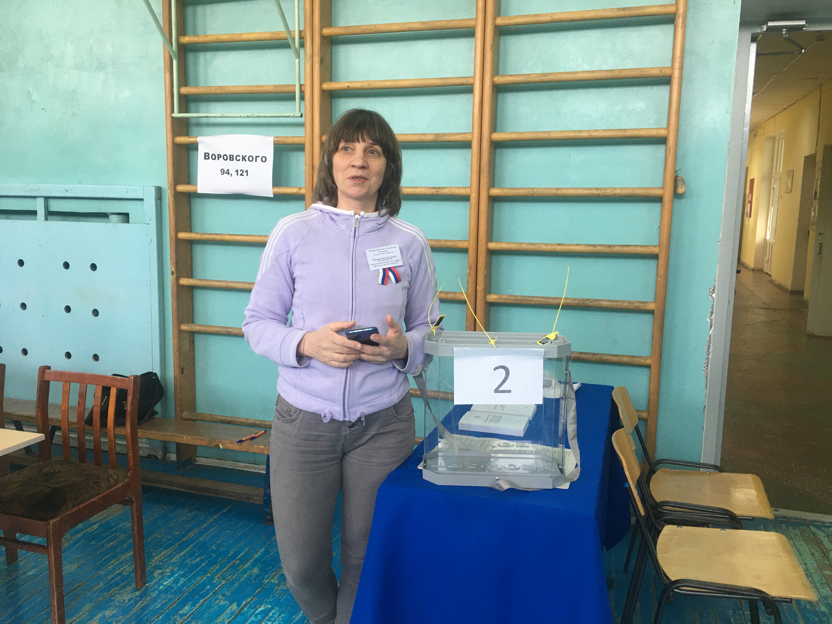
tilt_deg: -7.2
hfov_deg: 61.7
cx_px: 416
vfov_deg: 48.2
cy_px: 312
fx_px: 697
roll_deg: -1.5
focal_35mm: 29
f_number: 2.2
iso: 40
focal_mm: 4.15
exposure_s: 1/17
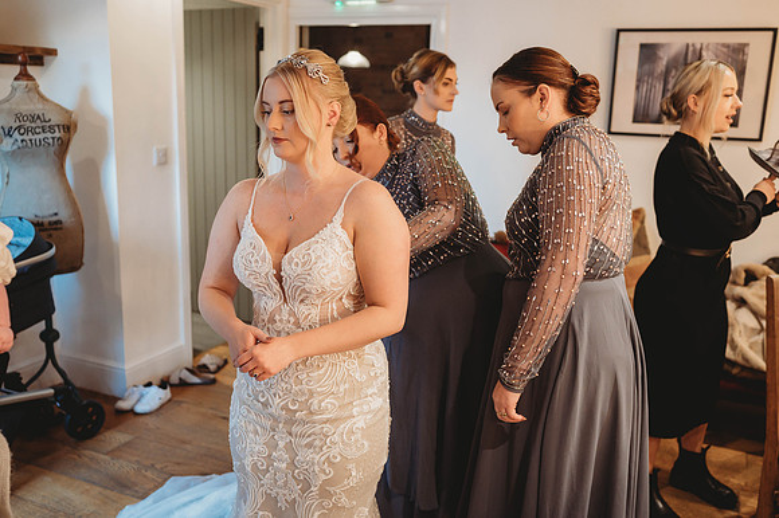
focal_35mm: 35
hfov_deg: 54.5
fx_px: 757
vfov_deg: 37.8
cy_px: 259
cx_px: 390
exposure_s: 1/160
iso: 2200
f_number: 2.8
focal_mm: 35
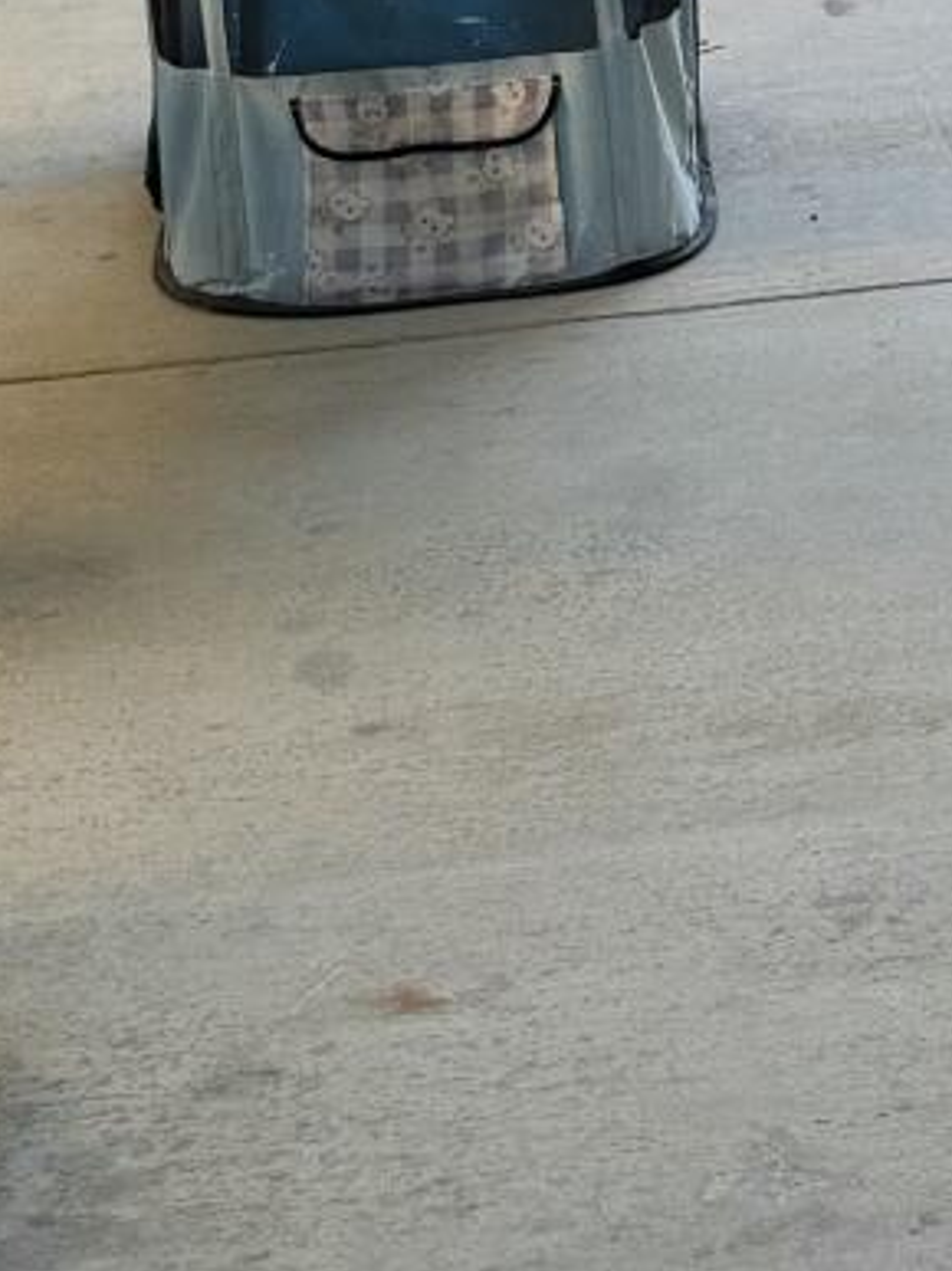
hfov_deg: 11.3
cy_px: -906
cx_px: 1602
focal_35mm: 124
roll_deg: +0.2
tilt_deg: -3.5
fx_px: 4549
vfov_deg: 14.3
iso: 64
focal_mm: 6.76
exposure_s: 1/121
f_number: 1.78
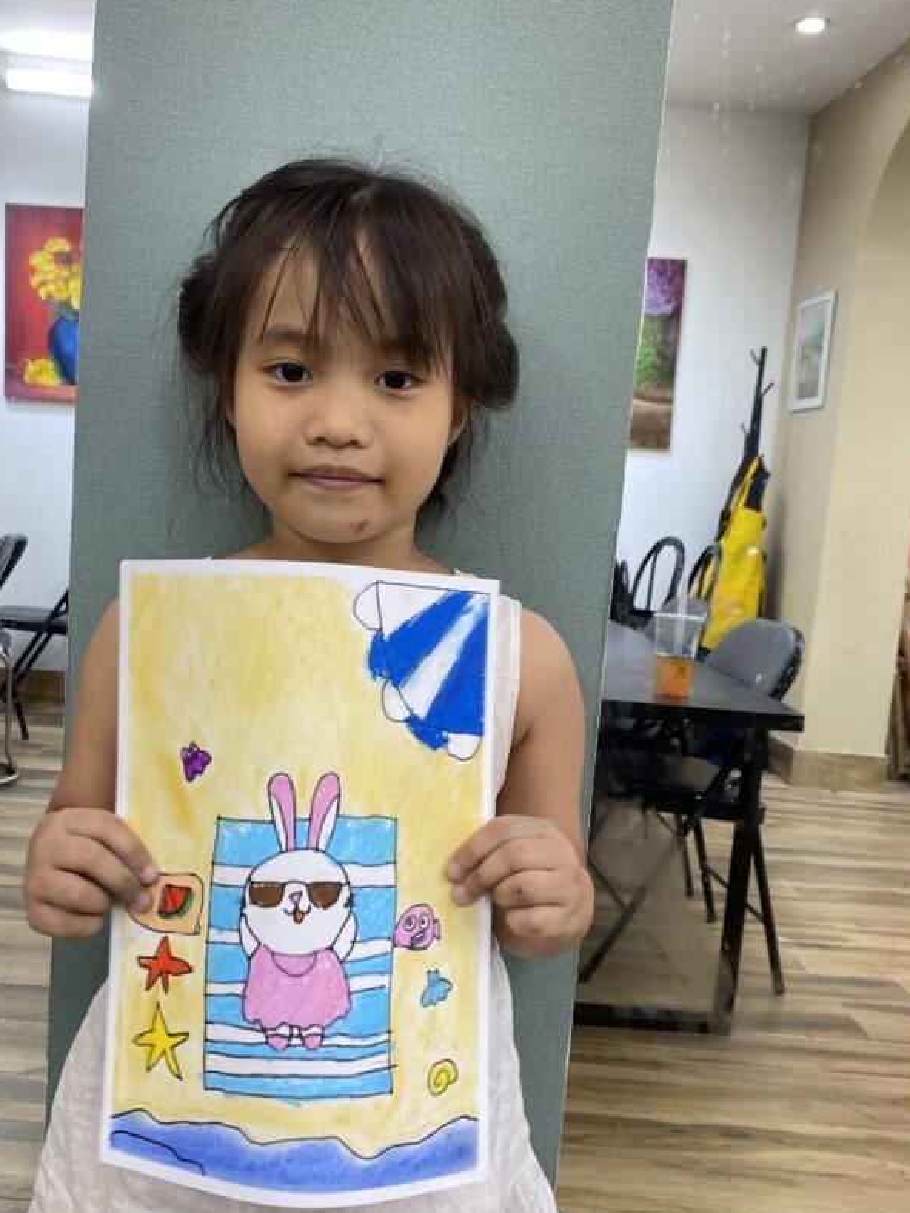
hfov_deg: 42.7
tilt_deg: -6.7
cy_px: 648
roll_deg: -4.5
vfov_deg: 55.3
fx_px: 1157
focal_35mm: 33
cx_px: 348
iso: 80
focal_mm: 4.25
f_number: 1.8
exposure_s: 1/100
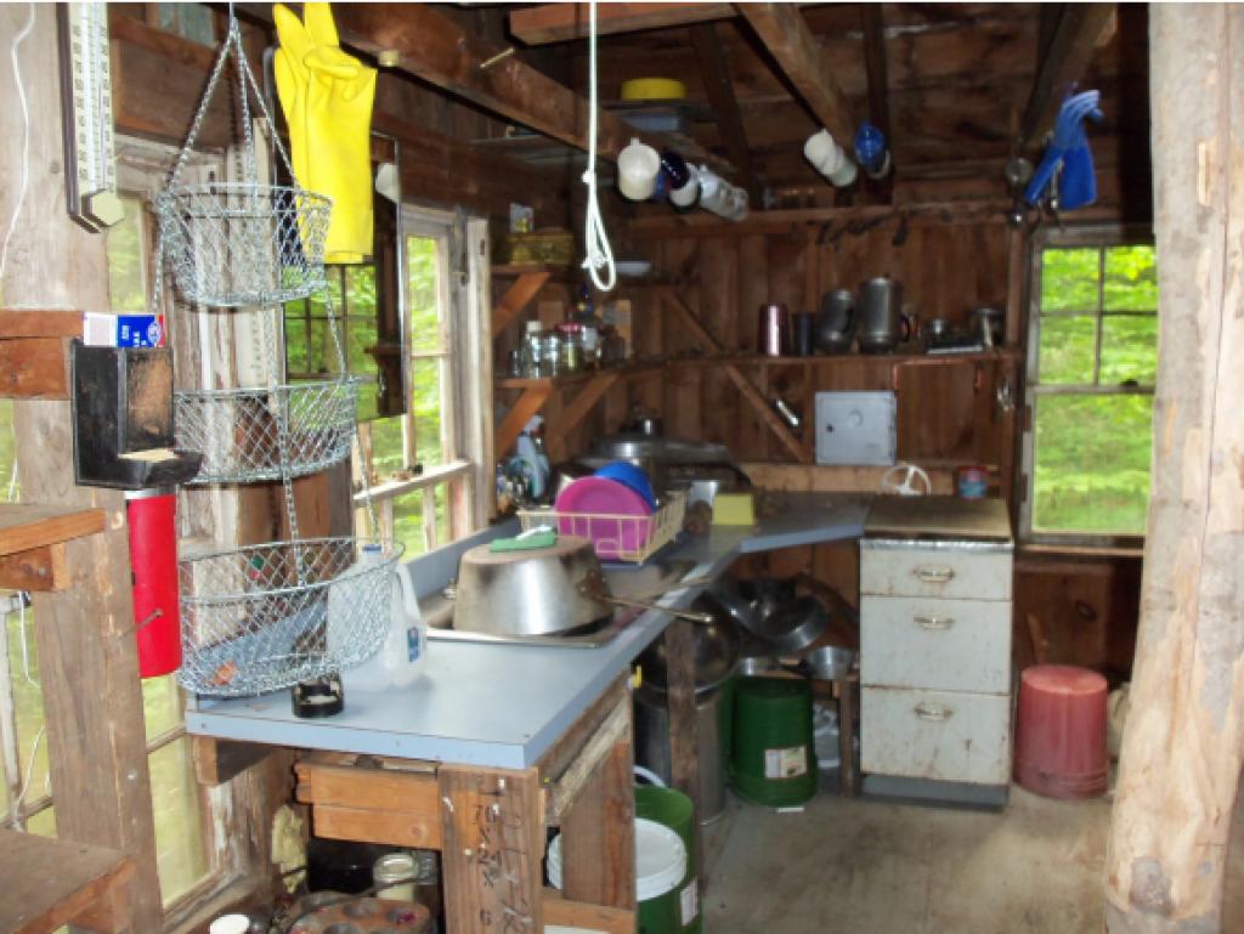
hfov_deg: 61.6
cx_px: 622
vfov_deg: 48.3
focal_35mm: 29
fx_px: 1043
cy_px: 467
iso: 125
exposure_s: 1/30
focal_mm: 5.2
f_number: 3.4
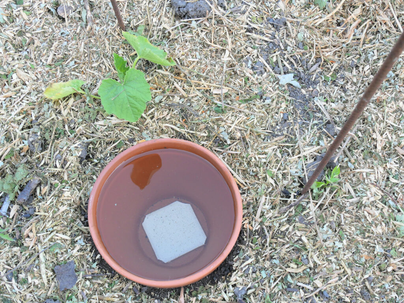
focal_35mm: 42
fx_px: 490
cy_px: 152
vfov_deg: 34.4
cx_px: 202
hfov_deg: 44.8
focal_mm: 21
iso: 400
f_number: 7.1
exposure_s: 1/100
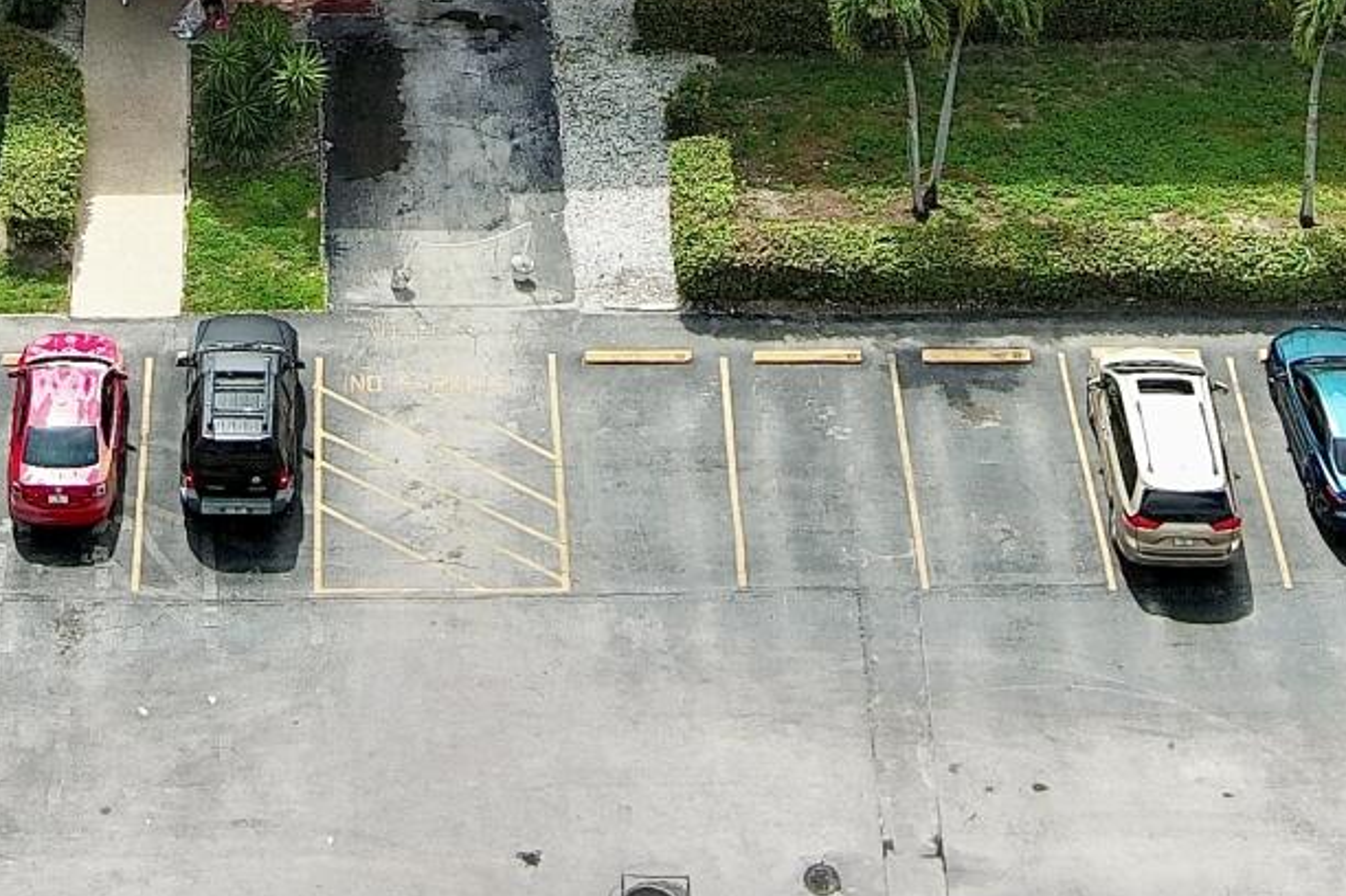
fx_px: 5306
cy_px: -784
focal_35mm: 142
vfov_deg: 9.2
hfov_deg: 14.4
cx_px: 360
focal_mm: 10.57
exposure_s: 1/1115
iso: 100
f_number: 2.8
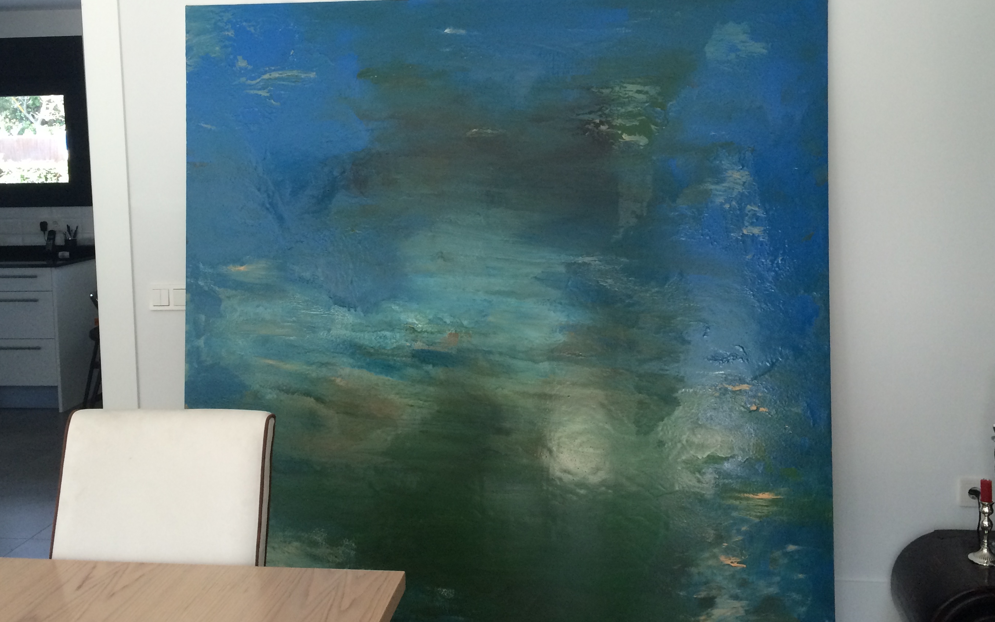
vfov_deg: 34.3
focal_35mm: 37
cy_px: 237
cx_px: 489
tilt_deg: -7.4
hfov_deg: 52.7
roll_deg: +1.7
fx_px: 1003
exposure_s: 1/30
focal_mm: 4.15
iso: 50
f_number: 2.2
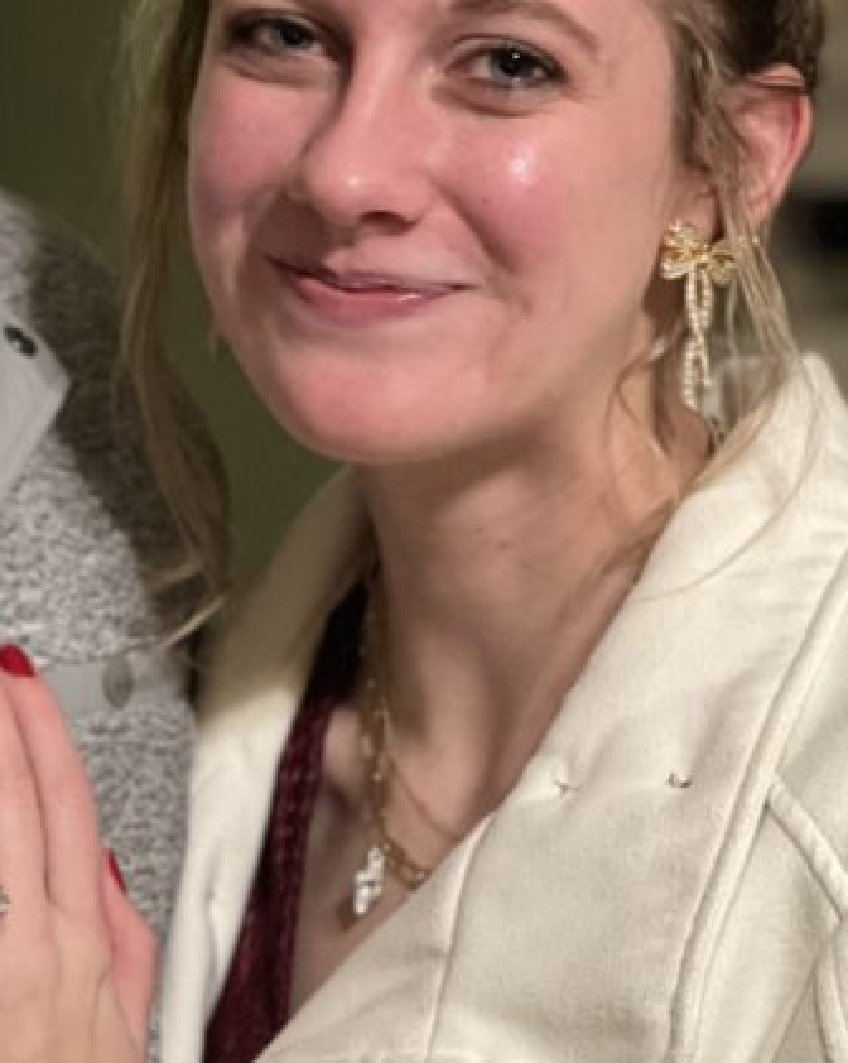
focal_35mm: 183
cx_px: -23
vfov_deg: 10.5
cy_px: 283
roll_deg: +0.9
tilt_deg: -0.2
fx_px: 5749
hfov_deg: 8.4
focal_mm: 9
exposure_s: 1/24
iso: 500
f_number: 2.8
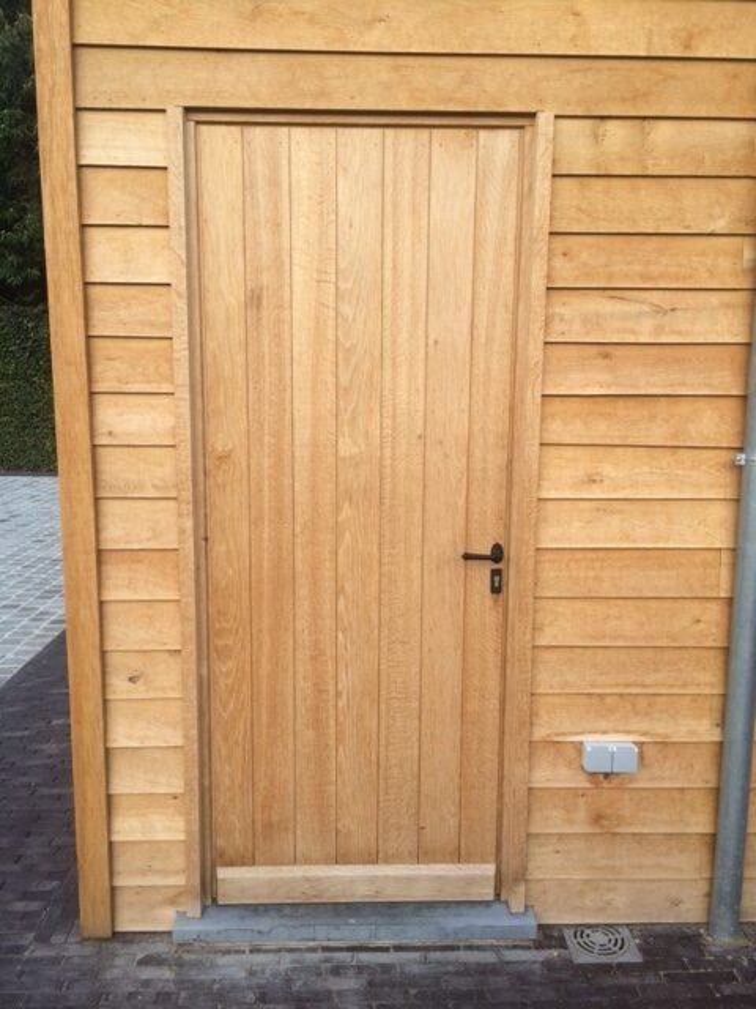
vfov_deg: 61.7
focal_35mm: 29
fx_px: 844
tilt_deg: -8.1
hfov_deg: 48.2
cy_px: 504
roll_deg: +1.4
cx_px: 378
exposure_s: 1/238
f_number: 2.2
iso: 32
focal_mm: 4.15
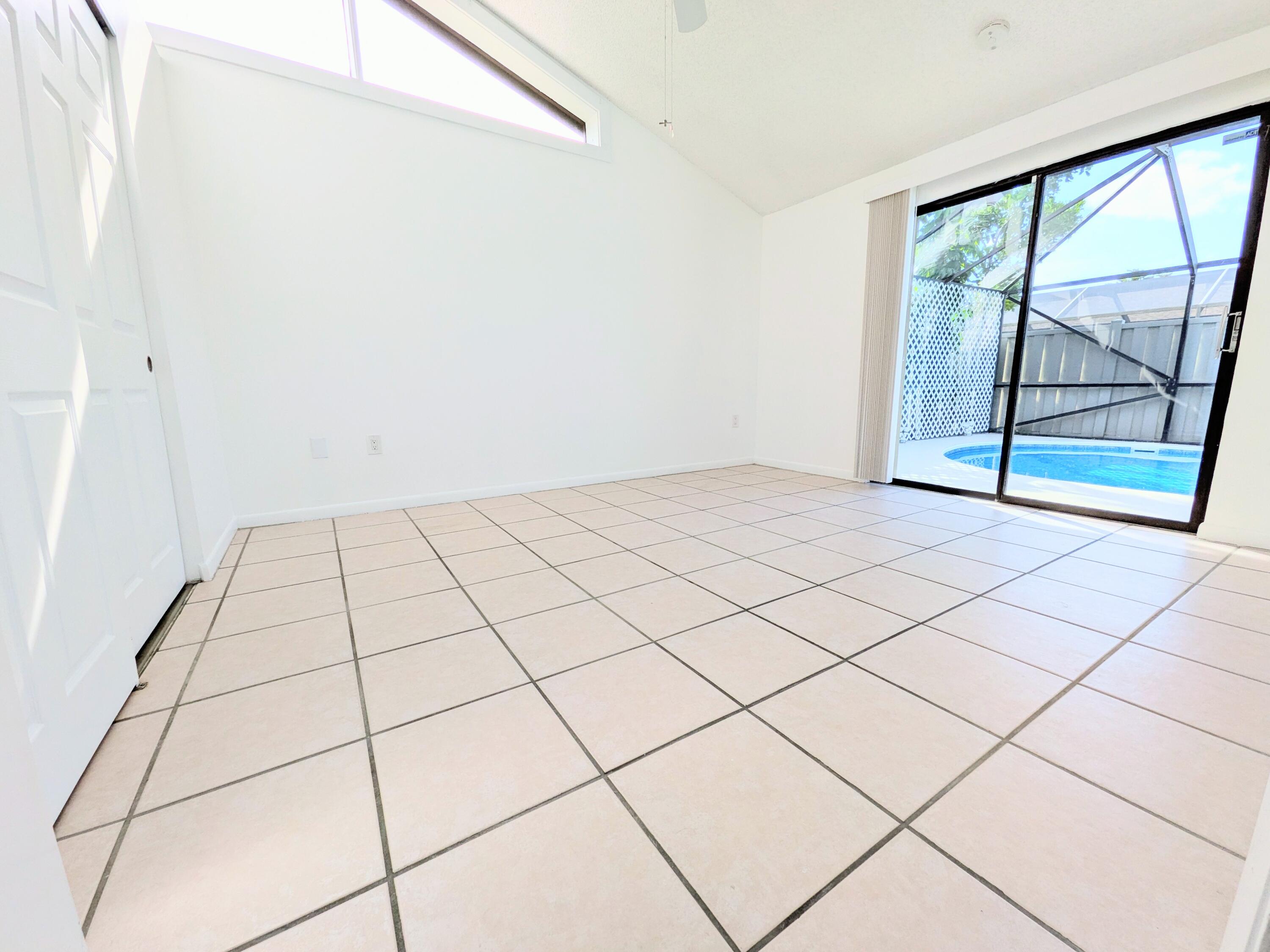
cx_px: 635
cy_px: 476
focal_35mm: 14
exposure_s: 1/297
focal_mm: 1.85
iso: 44
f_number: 2.2
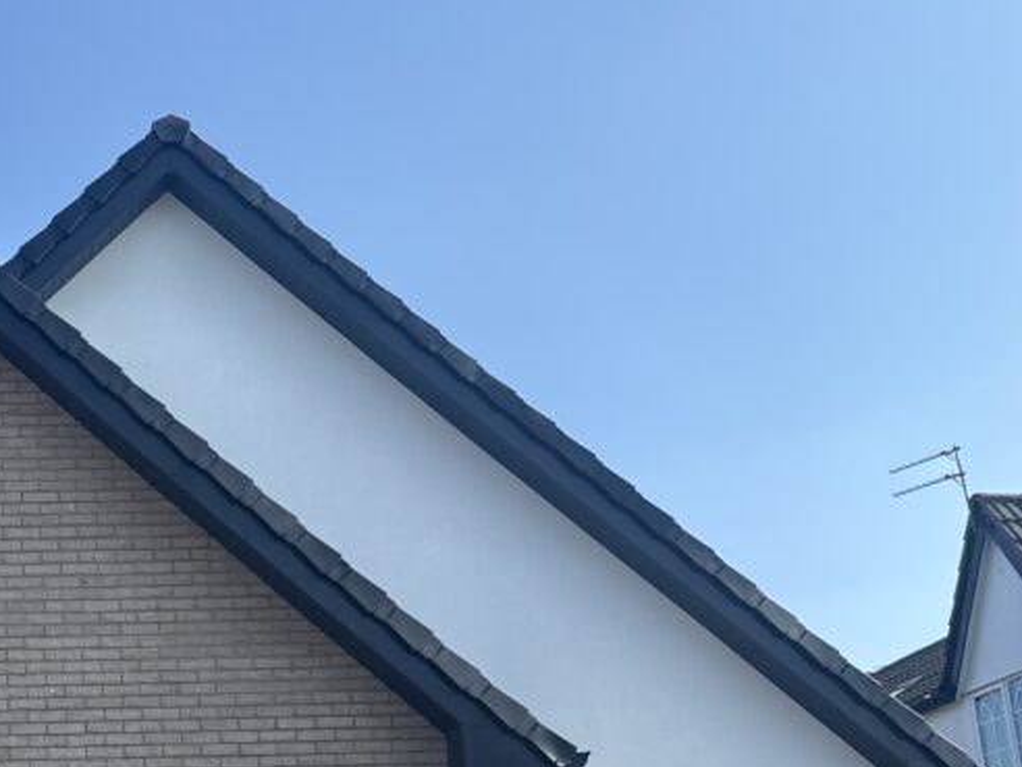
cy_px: 742
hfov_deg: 35.4
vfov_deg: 27.6
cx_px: 58
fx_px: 1476
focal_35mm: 50
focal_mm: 6.76
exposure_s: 1/2833
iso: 80
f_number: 1.78
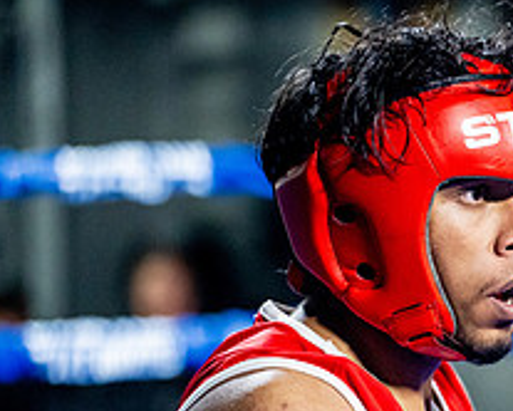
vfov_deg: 5.9
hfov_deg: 7.3
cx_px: 629
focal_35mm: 263
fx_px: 3997
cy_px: 415
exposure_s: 1/800
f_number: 2
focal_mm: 100
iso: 5000
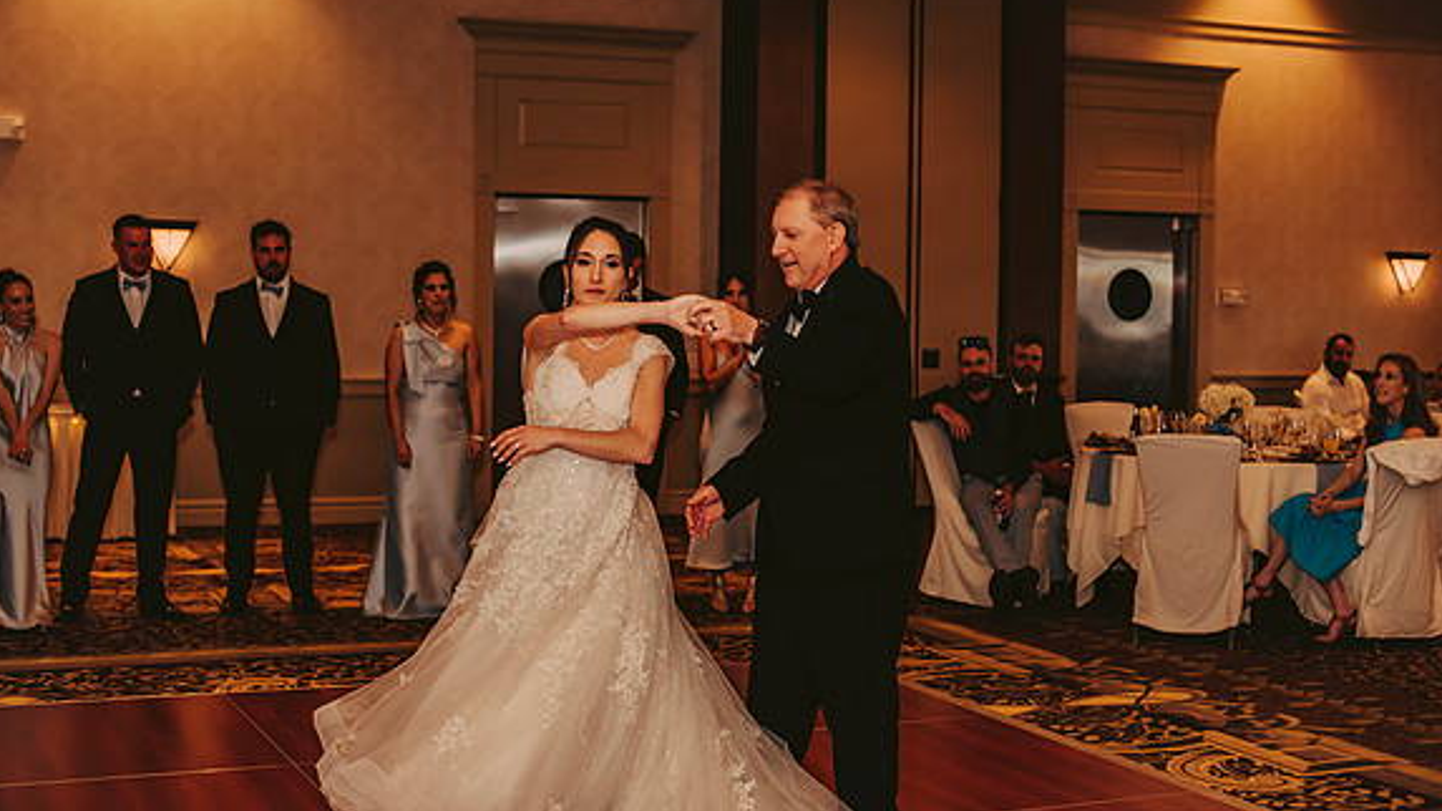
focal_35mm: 53
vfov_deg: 22.6
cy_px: 331
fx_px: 2026
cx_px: 725
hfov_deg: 39.2
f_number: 2.5
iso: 800
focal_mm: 50
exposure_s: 1/125
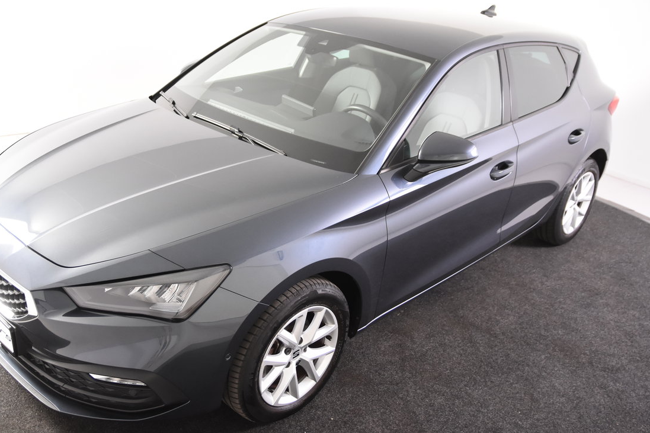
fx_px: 632
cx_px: 277
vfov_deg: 37.8
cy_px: 227
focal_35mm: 35
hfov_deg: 54.2
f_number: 3.2
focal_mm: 20
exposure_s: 1/40
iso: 1600
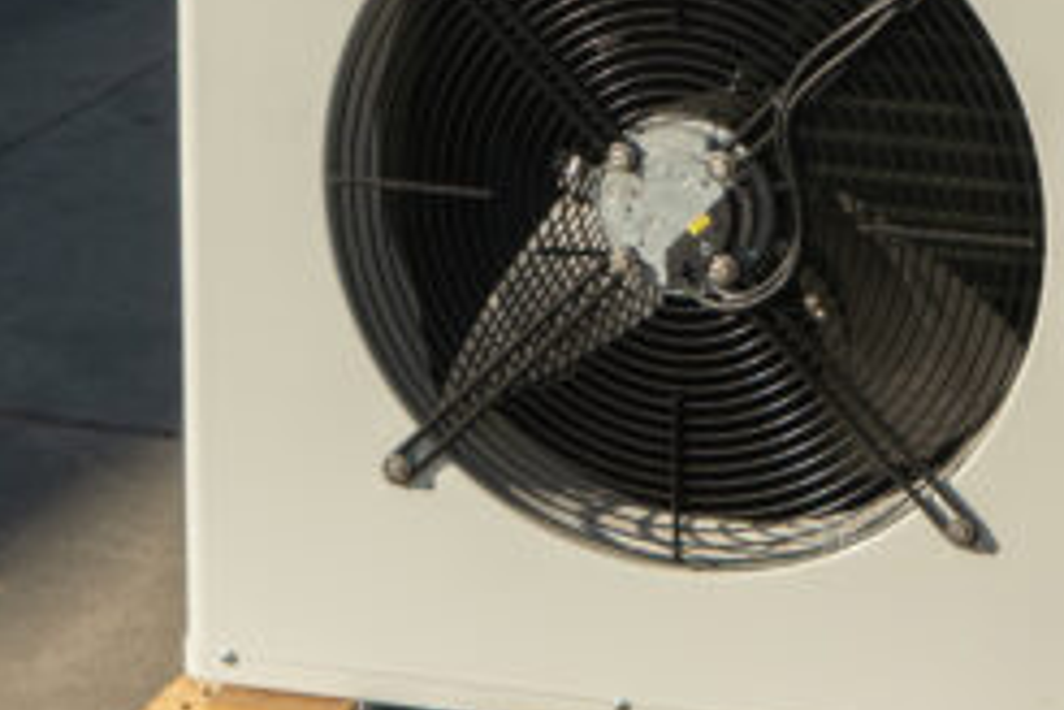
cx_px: 891
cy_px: -491
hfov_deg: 12.9
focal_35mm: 158
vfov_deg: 8.4
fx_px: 4669
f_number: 7.1
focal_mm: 38
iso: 100
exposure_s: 1/125
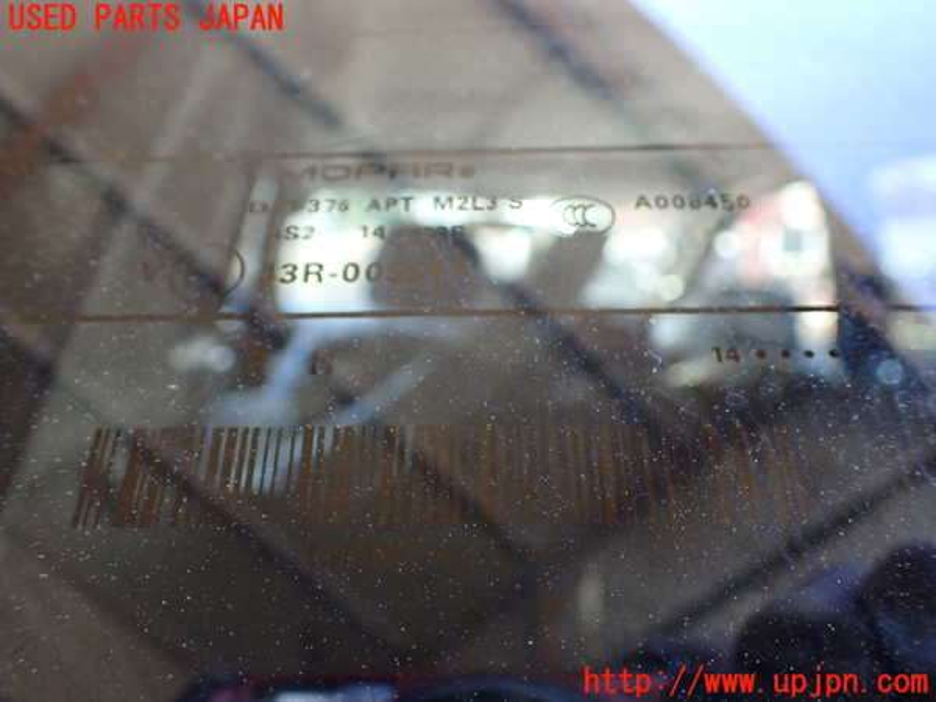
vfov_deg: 46.8
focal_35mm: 30
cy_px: 351
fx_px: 811
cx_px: 468
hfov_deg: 60.0
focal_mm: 5.4
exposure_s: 1/125
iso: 500
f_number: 2.3
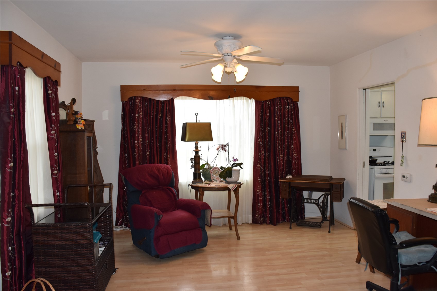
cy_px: 146
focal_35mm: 27
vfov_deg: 47.9
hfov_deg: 67.4
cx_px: 218
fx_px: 328
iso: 720
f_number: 5.6
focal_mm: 18
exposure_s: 1/125
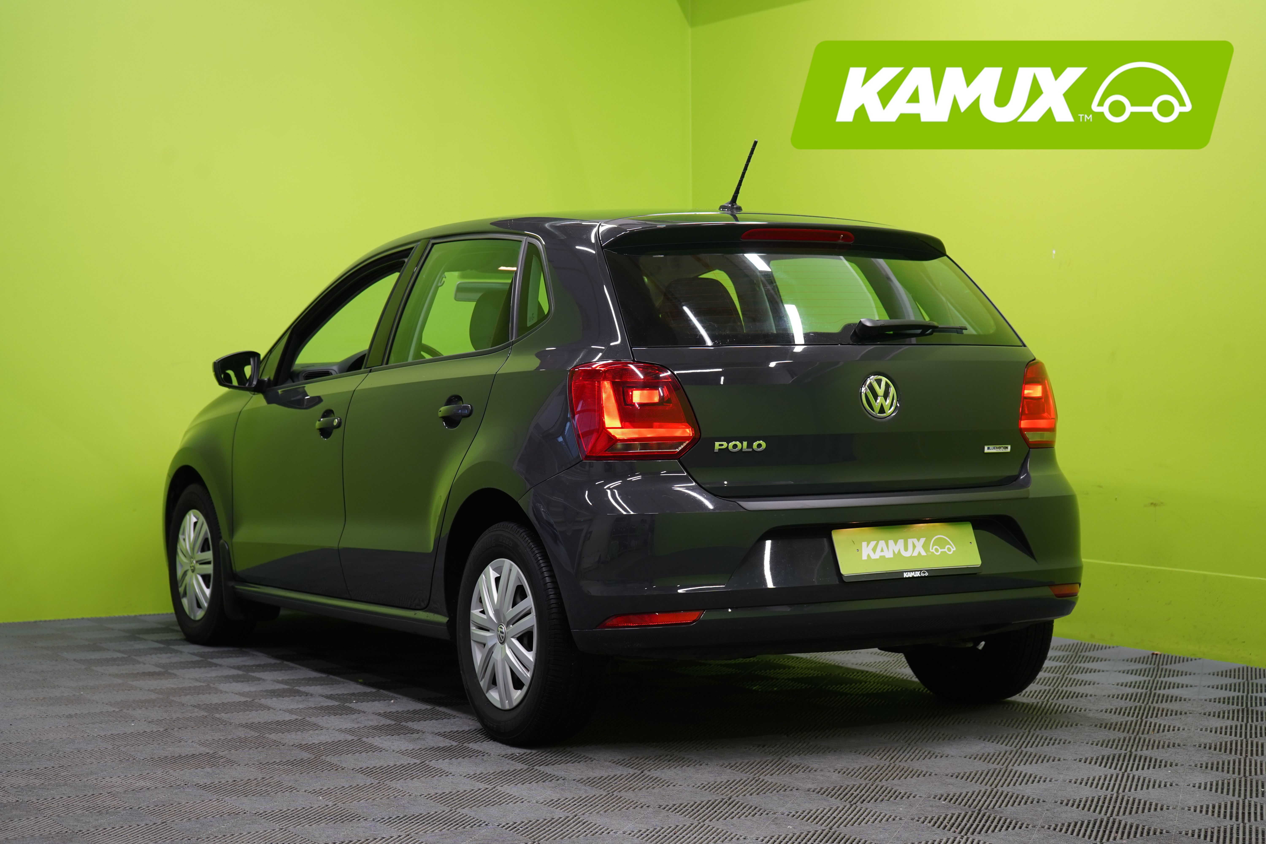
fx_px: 2180
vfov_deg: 21.9
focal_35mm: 62
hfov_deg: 32.4
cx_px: 633
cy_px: 422
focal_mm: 62
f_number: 5.6
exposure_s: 1/25
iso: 400
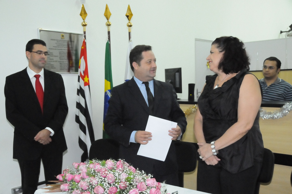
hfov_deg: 48.0
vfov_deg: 32.9
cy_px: 97
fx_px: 328
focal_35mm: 40
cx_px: 146
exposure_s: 1/200
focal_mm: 27
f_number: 4.5
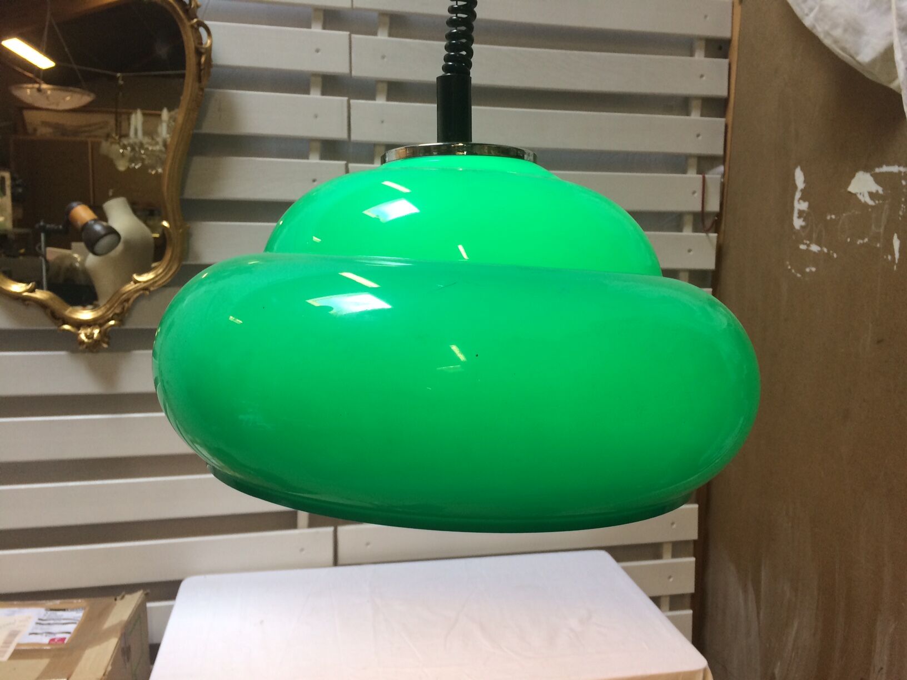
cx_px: 454
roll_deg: -1.0
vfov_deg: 48.2
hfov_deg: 61.7
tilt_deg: -8.4
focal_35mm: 29
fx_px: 760
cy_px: 340
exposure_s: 1/33
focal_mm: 4.15
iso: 50
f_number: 2.2
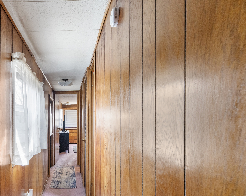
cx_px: 67
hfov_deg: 68.7
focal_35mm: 23
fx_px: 167
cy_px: 119
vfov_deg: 60.3
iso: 800
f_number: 8
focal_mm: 14
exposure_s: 1/25
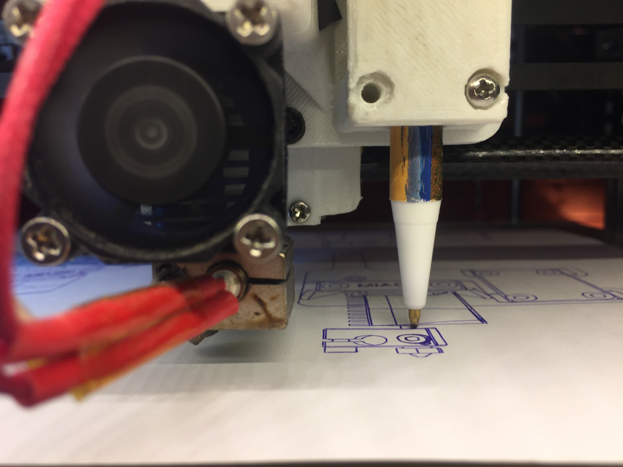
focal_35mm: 29
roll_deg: -0.3
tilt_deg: -6.7
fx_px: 522
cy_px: 234
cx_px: 312
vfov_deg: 48.2
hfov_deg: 61.7
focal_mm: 4.15
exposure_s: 1/50
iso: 40
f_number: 2.2
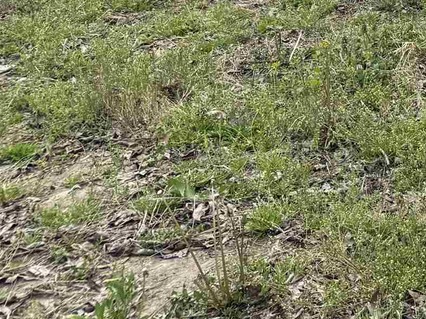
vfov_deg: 13.8
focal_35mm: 94
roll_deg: +0.9
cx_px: 834
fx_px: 1157
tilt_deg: -5.7
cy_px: -282
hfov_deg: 16.4
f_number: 1.78
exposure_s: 1/1818
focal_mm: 6.76
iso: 80
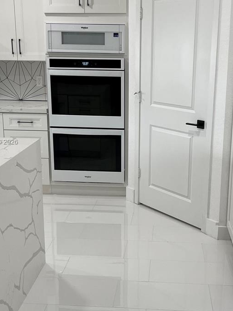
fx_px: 413
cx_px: 139
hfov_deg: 31.5
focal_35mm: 46
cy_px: 142
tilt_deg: -13.4
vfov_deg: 41.2
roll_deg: -1.7
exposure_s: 1/120
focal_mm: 5.1
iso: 80
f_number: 1.6
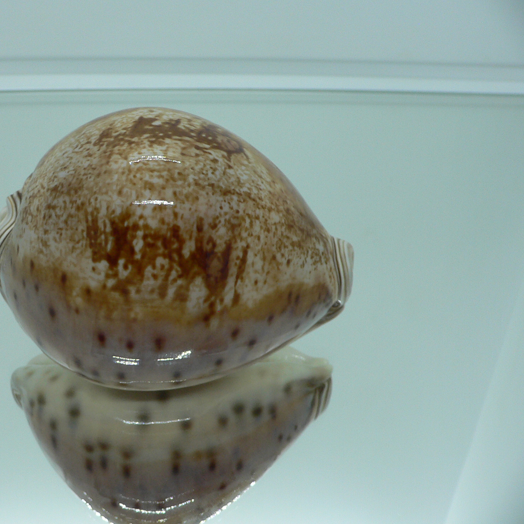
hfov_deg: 39.6
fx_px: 719
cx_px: 179
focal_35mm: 42
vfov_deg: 40.0
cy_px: 259
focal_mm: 4.6
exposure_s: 1/60
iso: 80
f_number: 2.8
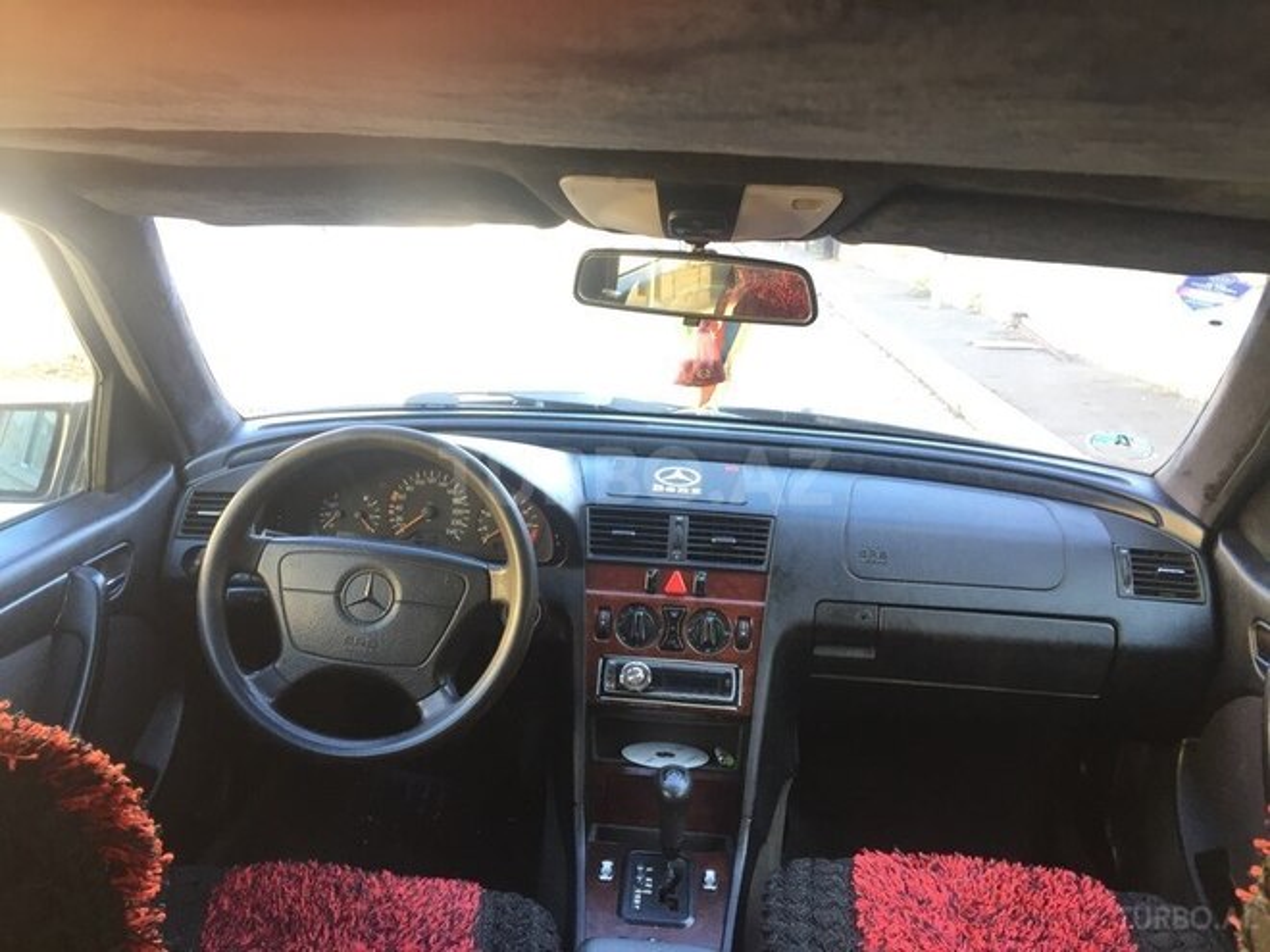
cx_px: 635
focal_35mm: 29
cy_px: 476
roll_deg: -2.8
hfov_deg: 61.7
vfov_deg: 48.2
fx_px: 1064
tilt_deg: -13.3
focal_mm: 4.15
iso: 40
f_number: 2.2
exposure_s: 1/33
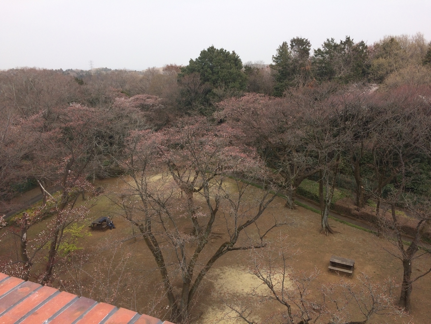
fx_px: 361
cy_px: 162
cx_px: 216
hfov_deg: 61.7
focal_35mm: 29
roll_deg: +1.3
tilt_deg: -17.5
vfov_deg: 48.2
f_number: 2.2
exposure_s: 1/1282
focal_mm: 4.15
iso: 32
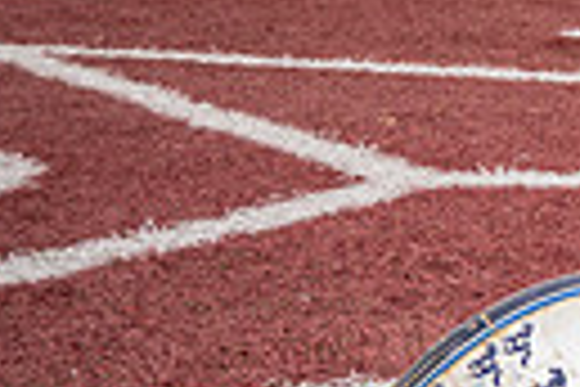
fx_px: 1740
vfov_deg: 12.6
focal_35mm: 108
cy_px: 97
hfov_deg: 14.7
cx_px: 1236
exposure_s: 1/200
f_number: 11
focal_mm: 24
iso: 125
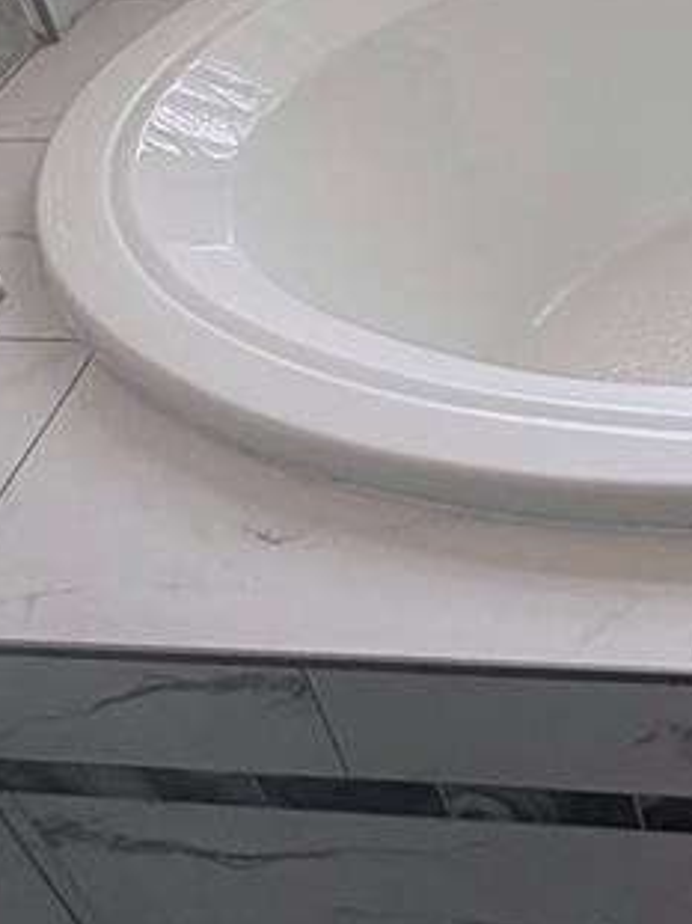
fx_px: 1440
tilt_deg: -30.7
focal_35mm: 54
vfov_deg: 32.7
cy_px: 6
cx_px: 719
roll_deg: +7.9
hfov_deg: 25.5
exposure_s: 1/120
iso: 100
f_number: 2.2
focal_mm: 2.22
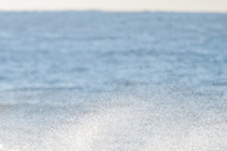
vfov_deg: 0.8
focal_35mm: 1648
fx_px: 10382
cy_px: 224
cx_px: -95
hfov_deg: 1.3
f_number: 5.6
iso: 140
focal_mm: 500
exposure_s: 1/2000
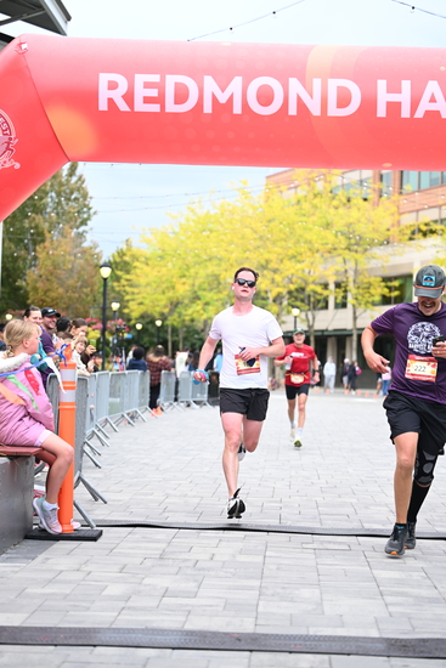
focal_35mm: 74
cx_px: 223
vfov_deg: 27.3
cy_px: 334
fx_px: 1374
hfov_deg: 18.4
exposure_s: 1/1600
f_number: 2.8
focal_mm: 74
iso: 800
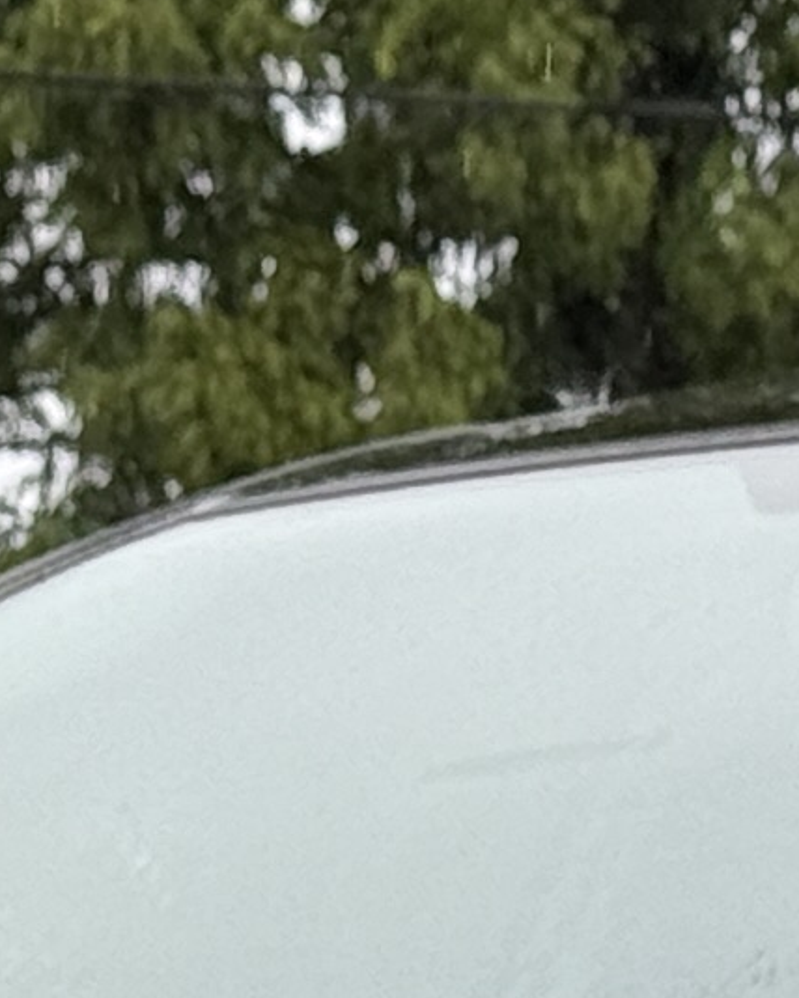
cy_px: 1565
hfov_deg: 4.4
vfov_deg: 5.4
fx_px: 10434
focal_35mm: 353
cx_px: 784
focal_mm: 6.76
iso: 80
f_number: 1.78
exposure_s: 1/530
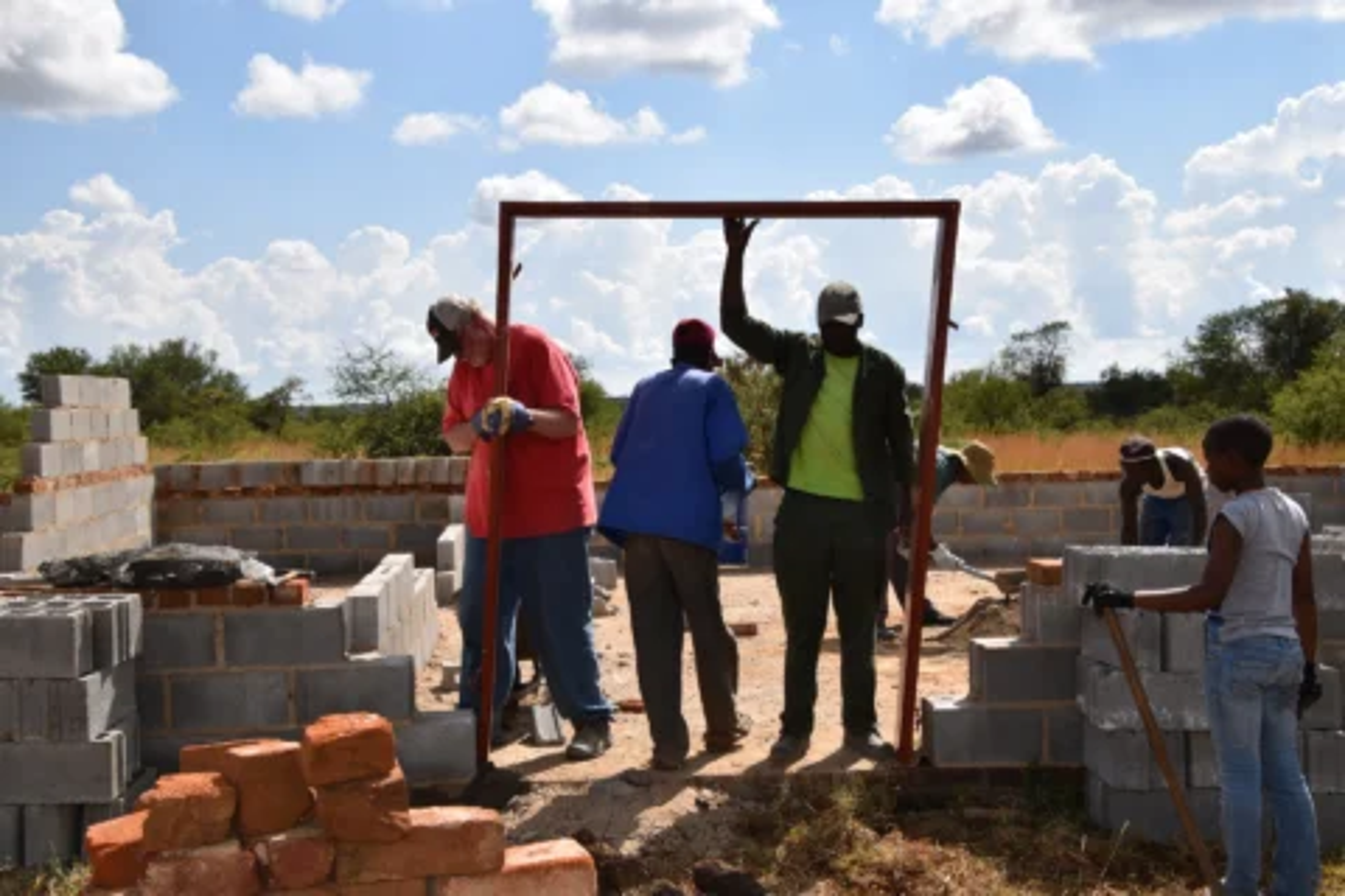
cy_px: 448
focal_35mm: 44
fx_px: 1625
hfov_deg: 45.0
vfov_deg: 30.8
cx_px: 672
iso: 100
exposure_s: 1/200
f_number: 11
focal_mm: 29
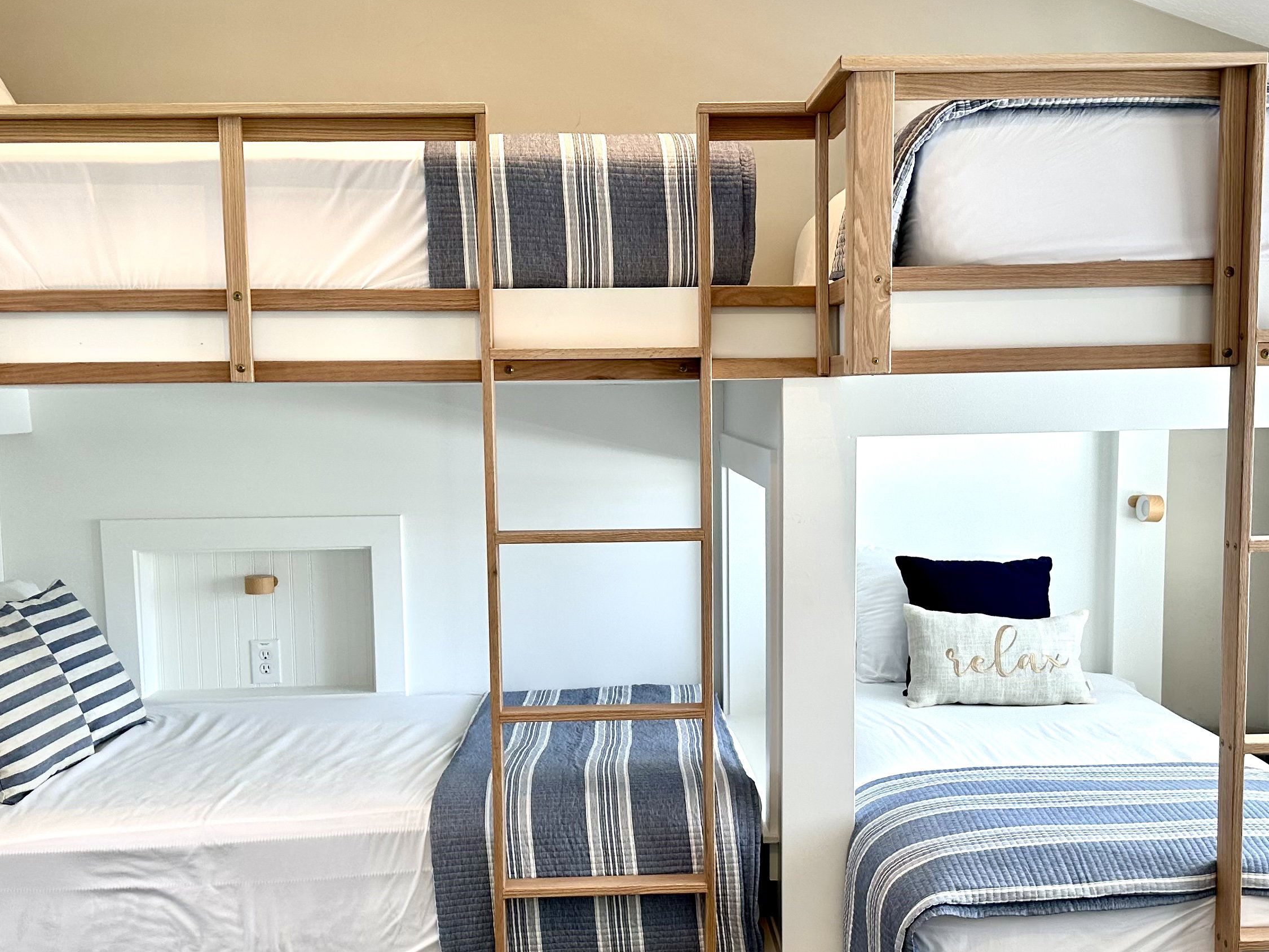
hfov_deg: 43.8
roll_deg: +0.1
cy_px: 588
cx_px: 695
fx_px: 1577
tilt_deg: -7.6
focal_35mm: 43
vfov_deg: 33.5
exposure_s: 1/120
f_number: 1.78
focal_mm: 6.86
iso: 80
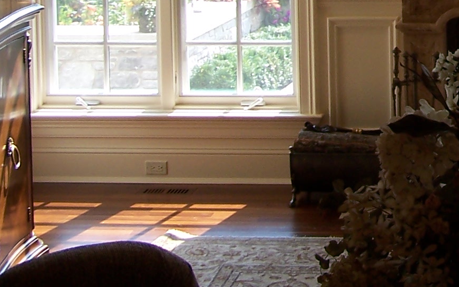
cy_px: -120
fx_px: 1339
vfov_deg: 11.8
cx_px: 541
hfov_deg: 18.5
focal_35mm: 107
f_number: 2.8
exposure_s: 1/60
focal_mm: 6.3
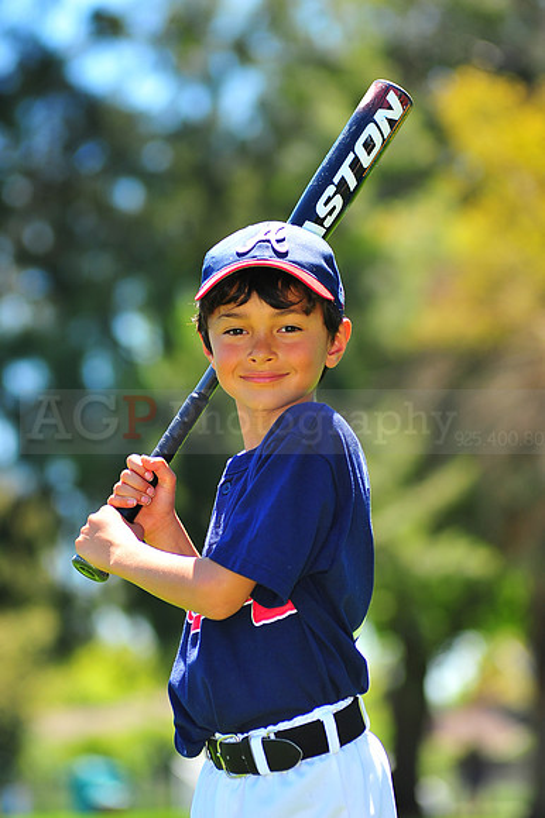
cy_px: 409
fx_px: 4092
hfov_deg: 7.6
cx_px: 272
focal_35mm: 180
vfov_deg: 11.4
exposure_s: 1/400
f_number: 5
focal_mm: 180
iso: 200
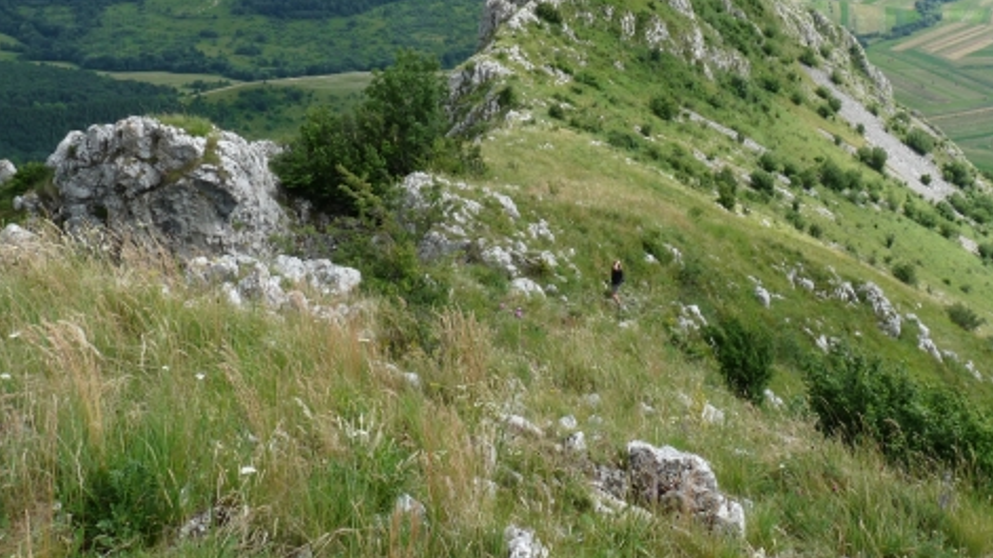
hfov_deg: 50.1
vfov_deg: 28.9
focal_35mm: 40
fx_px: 1053
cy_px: 99
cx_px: 601
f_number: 5.6
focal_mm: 4.8
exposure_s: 1/200
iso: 100
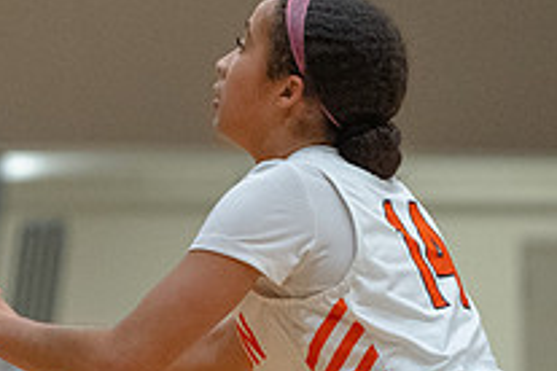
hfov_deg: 3.7
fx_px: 8617
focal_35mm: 557
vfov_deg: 2.5
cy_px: -70
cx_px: -104
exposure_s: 1/1000
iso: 12800
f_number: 4
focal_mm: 169
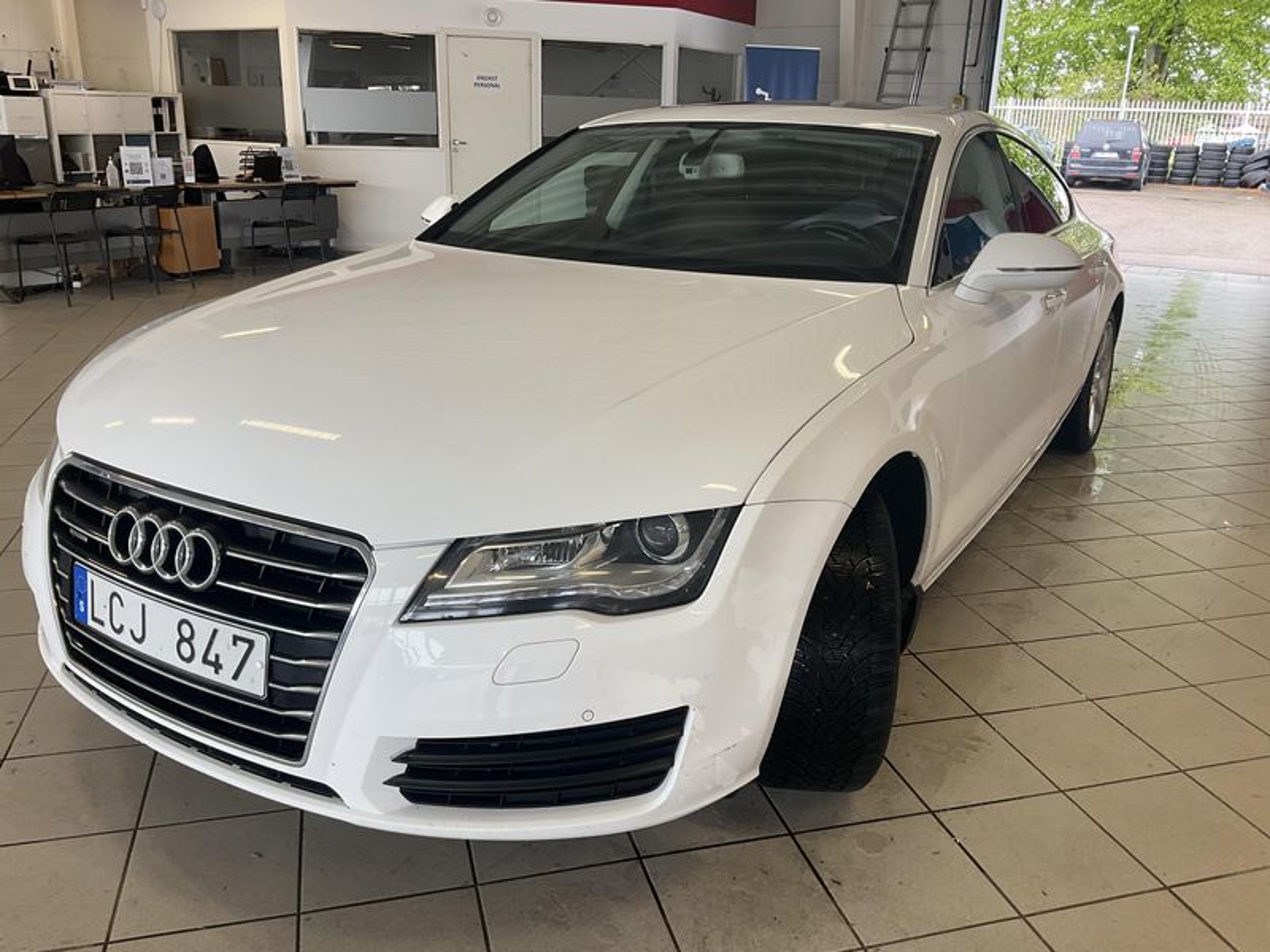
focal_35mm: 29
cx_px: 635
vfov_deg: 48.2
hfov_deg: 61.7
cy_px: 476
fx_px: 1064
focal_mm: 3
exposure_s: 1/100
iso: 32
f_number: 1.8
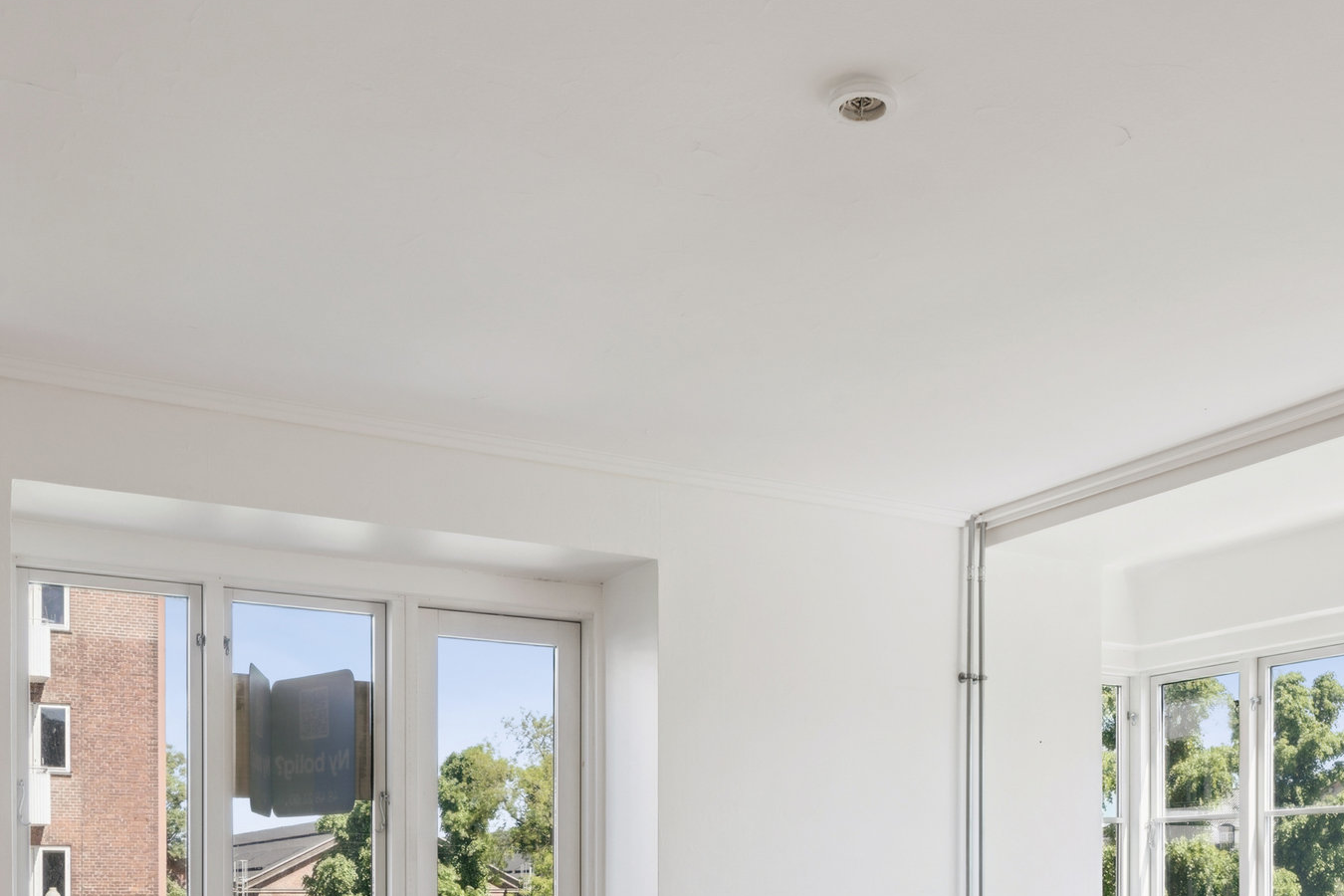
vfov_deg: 30.9
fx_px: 1493
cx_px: 705
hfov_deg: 48.4
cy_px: 901
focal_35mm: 40
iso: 160
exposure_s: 1/50
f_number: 10
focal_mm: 18
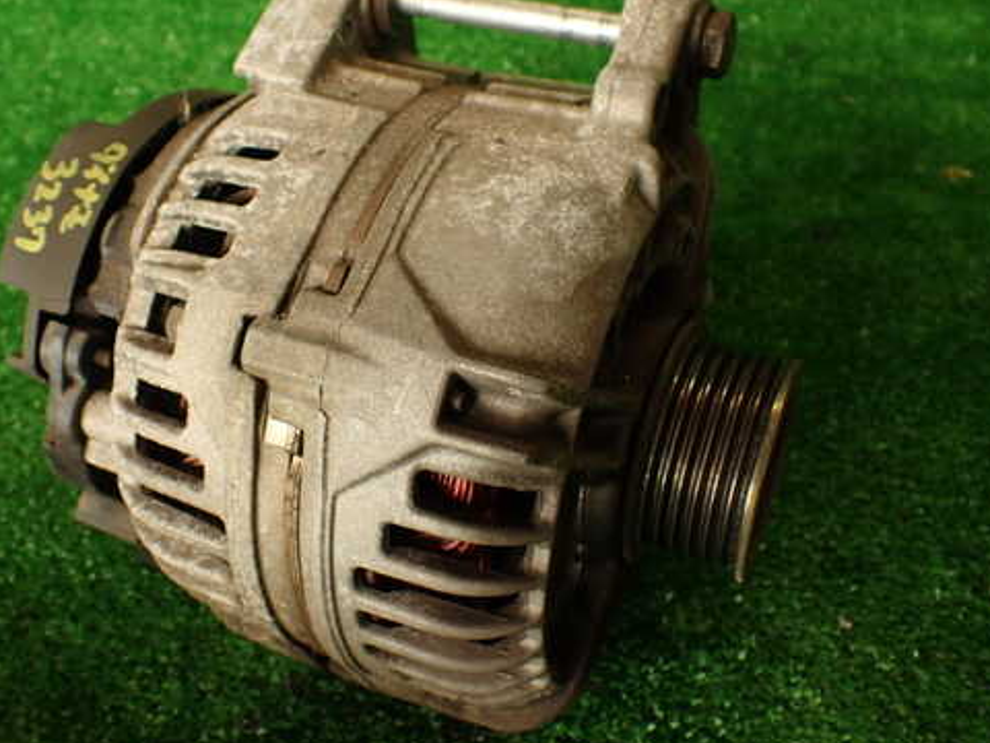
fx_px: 1144
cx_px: 417
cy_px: 345
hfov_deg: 46.6
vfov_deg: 35.9
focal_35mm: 40
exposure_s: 1/60
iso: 100
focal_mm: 5.79
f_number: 2.4
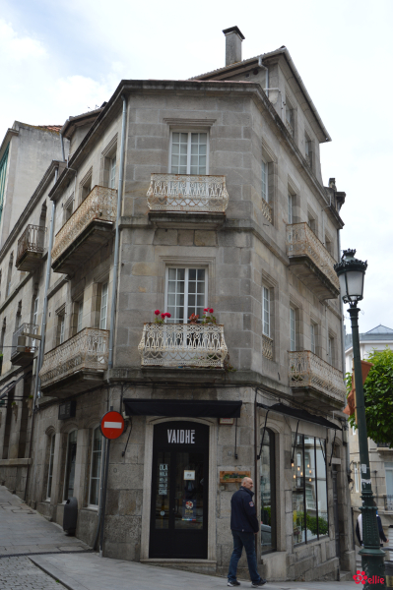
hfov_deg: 35.4
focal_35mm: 38
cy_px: 295
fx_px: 615
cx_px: 196
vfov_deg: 51.3
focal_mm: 25
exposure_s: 1/200
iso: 100
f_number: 7.1
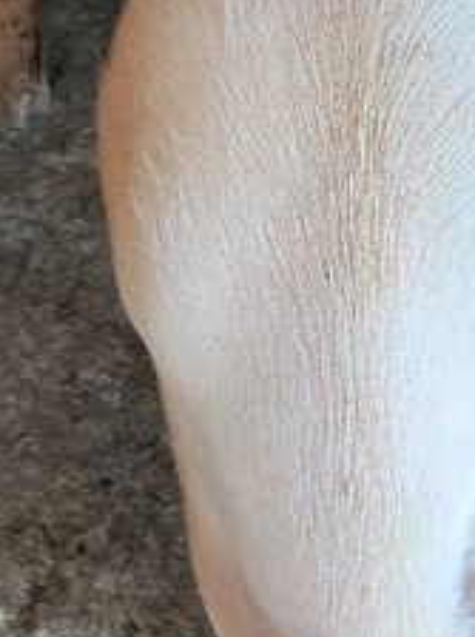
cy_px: 107
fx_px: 790
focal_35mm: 43
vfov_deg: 41.6
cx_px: 242
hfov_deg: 33.5
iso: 1232
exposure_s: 1/100
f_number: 1.75
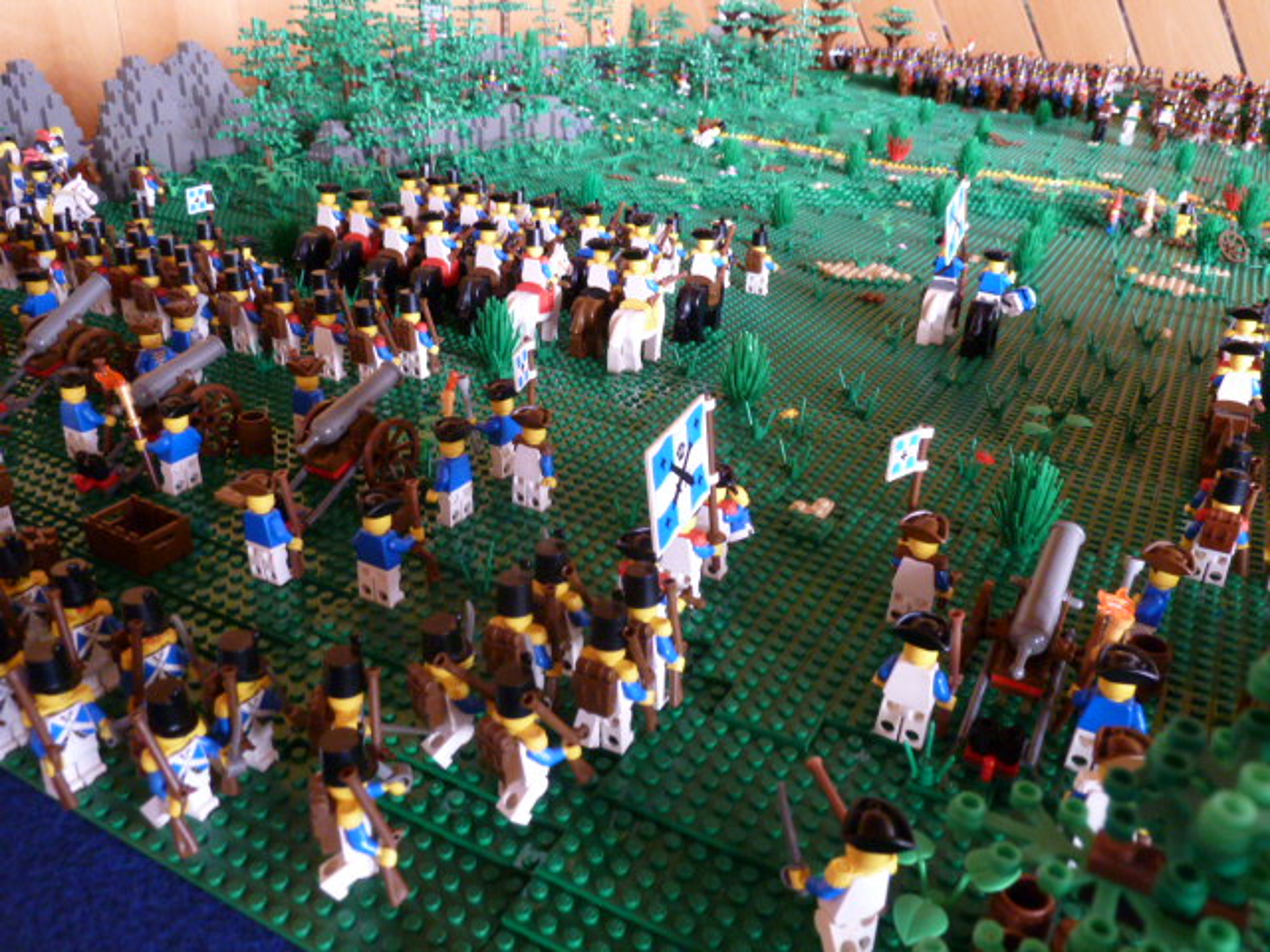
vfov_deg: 48.2
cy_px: 476
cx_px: 635
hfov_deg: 61.7
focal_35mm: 29
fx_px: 1064
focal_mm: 4.7
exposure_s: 1/5
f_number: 3.4
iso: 400
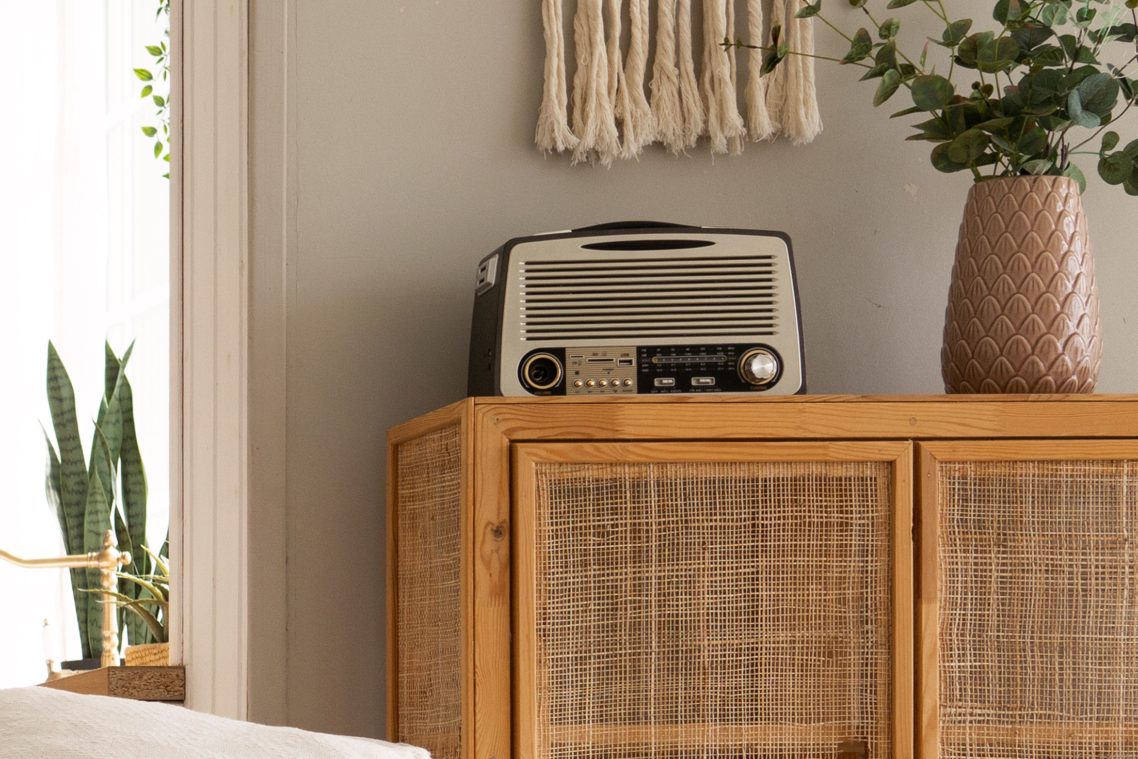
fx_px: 4014
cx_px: -657
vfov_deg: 10.6
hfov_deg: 14.8
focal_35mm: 127
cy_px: 955
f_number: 4.5
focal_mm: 35
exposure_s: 1/320
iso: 400
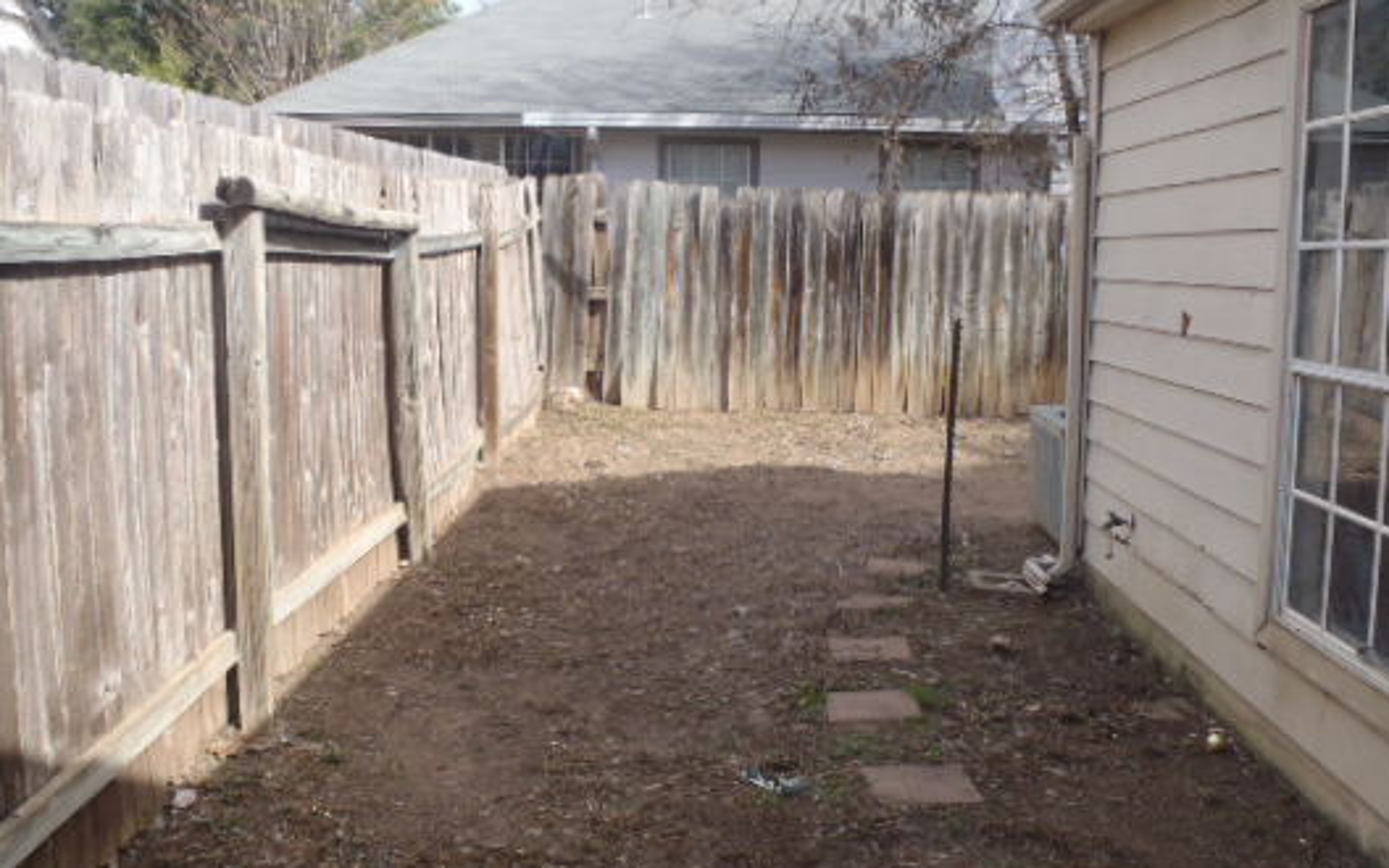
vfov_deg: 35.3
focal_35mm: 36
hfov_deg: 54.0
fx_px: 1363
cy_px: 418
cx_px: 731
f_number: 3.9
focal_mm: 5
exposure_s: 1/320
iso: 80
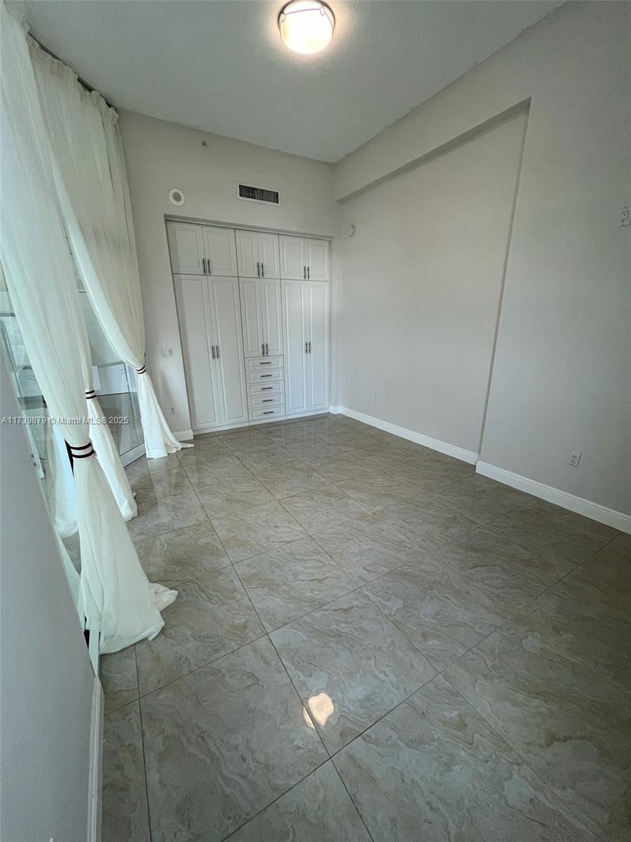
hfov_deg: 89.9
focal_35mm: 13
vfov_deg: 106.2
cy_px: 421
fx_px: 316
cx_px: 316
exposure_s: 1/120
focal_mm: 1.57
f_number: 1.8
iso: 125
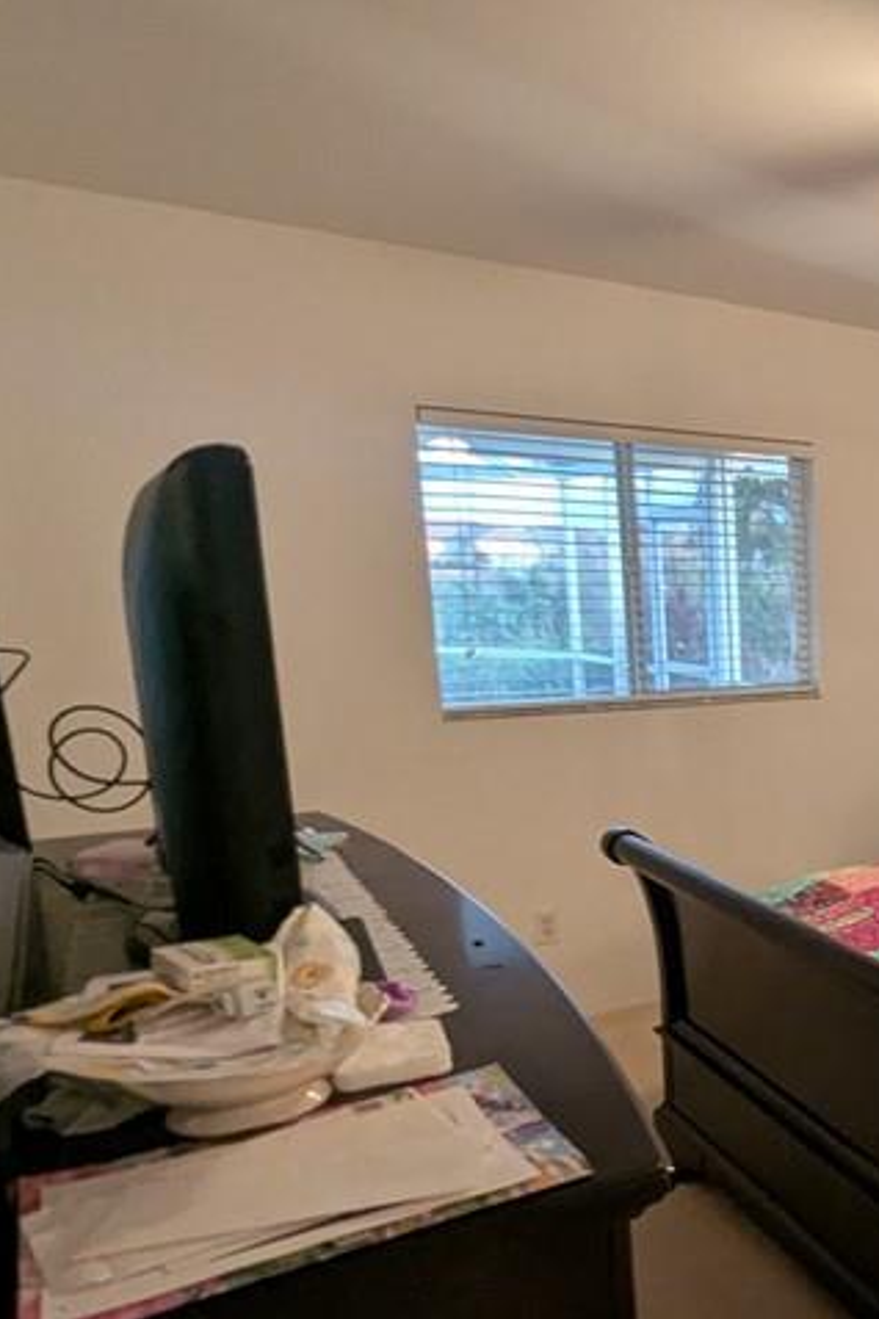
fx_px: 1062
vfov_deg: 63.1
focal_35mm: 29
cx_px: 1090
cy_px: 791
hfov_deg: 34.5
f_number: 2.2
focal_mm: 1.95
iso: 203
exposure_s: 1/24
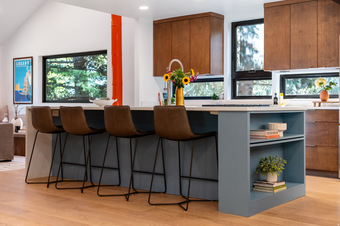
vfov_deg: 28.0
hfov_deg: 41.1
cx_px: 170
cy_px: 113
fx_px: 453
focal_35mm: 48
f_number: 5.6
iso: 800
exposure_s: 1/60
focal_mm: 48
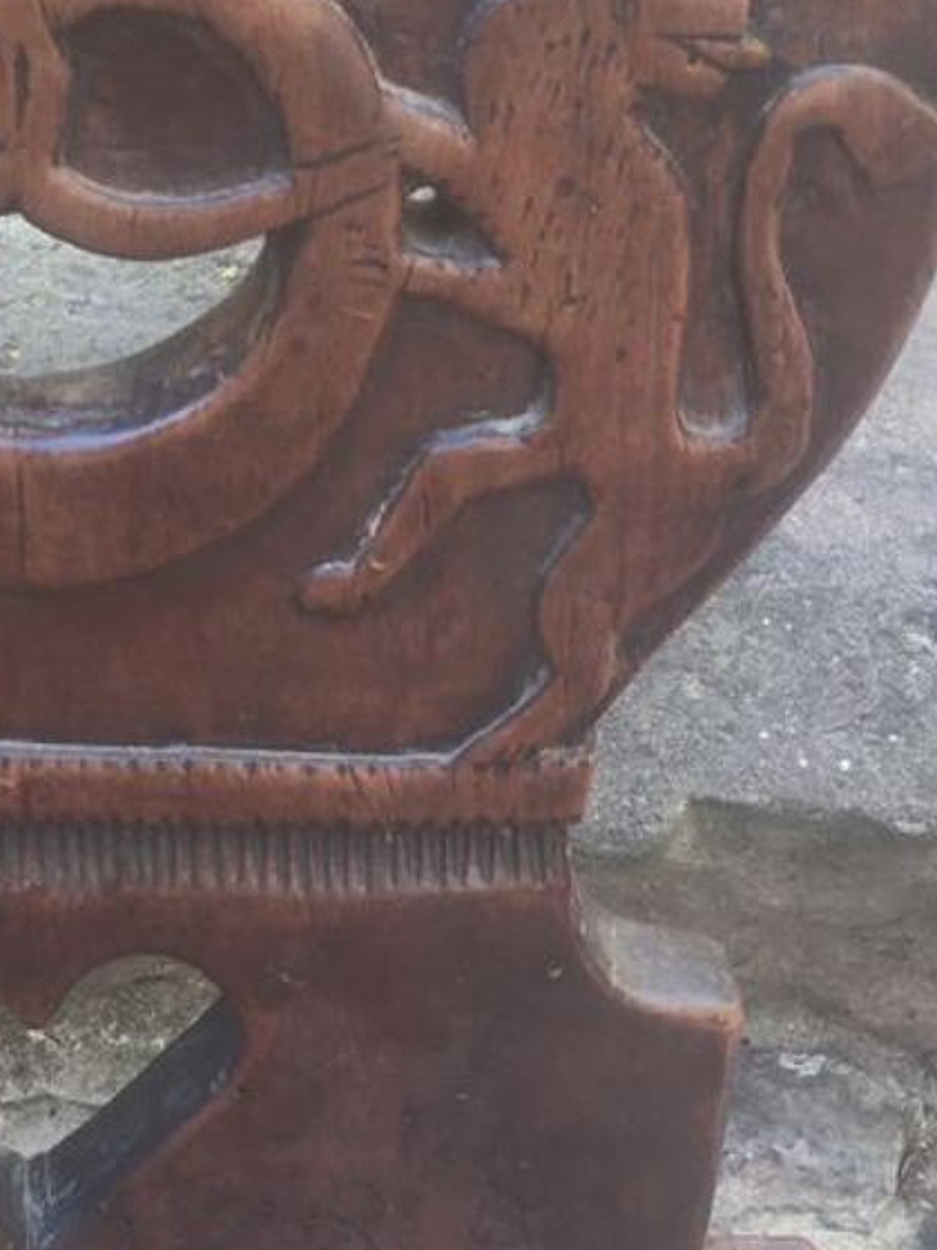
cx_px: 89
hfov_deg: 20.9
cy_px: 470
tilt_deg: -35.0
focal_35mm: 69
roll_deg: -1.7
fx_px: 2490
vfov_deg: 28.1
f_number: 2.2
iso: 25
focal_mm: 4.15
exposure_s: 1/50
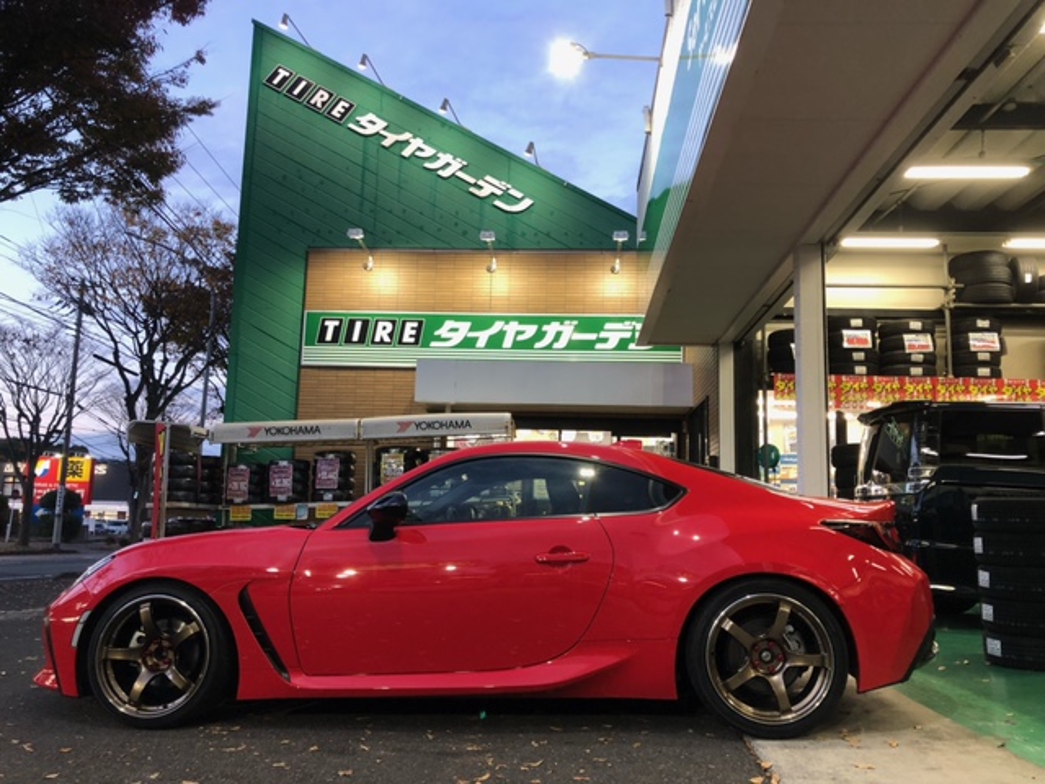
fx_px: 845
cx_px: 522
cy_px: 392
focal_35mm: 28
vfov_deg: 49.7
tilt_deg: +7.2
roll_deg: -0.8
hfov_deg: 63.4
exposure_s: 1/25
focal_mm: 3.99
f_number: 1.8
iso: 40
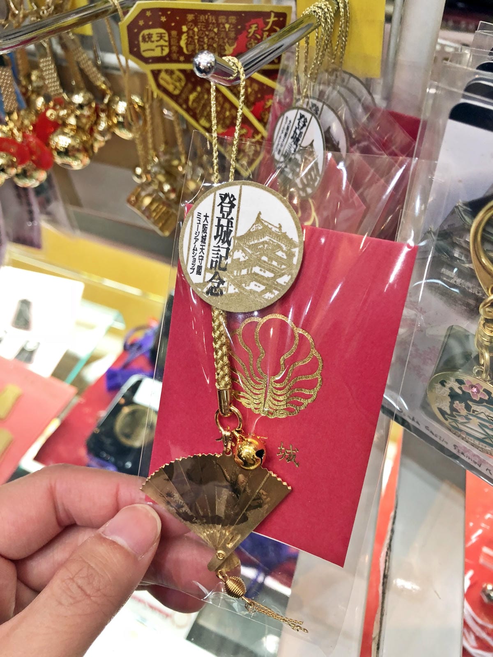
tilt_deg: -50.6
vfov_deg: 61.7
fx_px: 551
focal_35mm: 29
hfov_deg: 48.2
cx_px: 246
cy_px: 328
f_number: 1.8
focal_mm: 3.99
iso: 40
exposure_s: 1/15
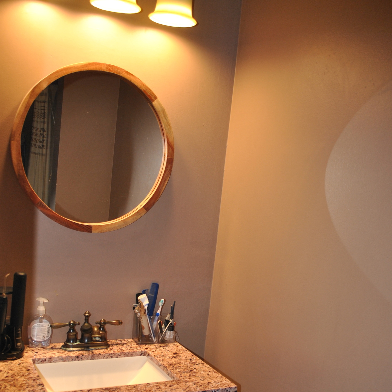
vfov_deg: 44.0
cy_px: 274
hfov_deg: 44.9
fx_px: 474
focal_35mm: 37
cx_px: 198
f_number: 3.5
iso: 200
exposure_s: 1/60
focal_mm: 18
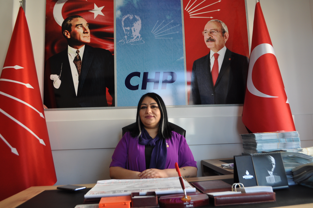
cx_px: 156
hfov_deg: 67.4
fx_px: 234
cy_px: 104
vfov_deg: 47.8
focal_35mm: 27
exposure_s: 1/80
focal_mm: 18
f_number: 4.5
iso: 400
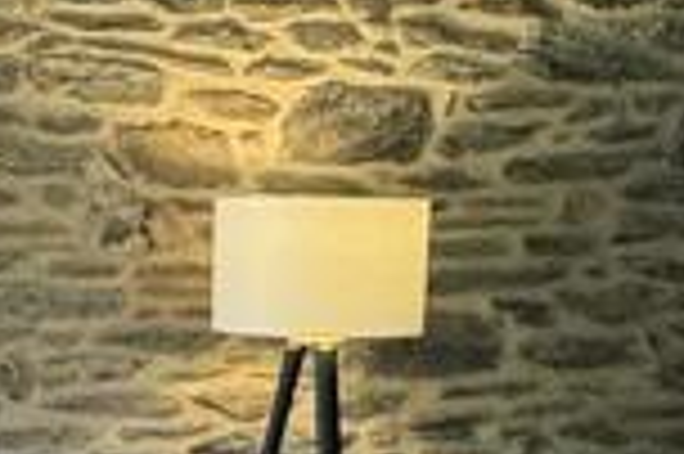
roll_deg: -0.9
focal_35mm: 98
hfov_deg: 20.4
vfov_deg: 13.3
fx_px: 1860
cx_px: 50
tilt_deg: -13.1
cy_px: 652
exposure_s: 1/120
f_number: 2.2
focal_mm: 2.22
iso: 320
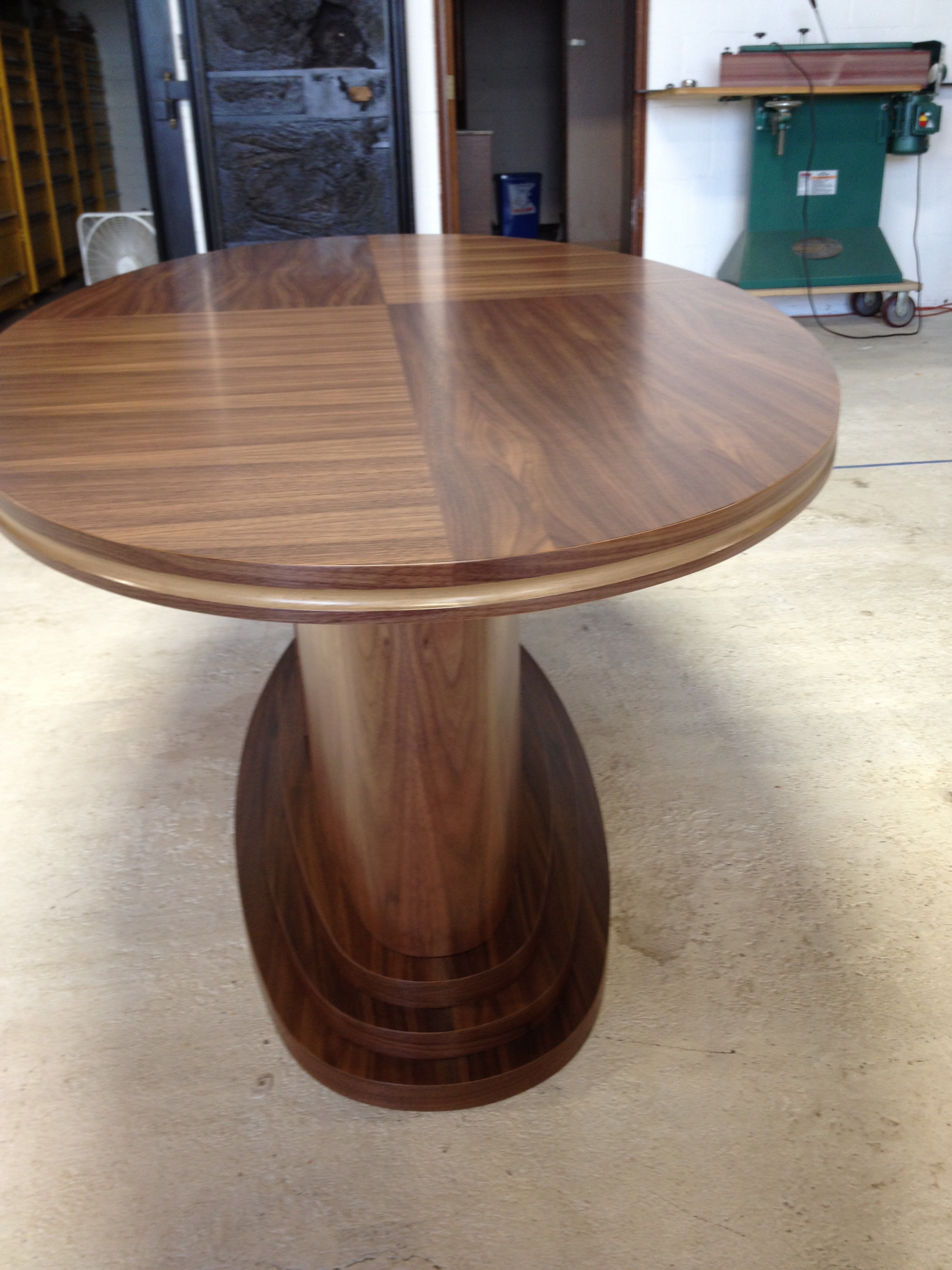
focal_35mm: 35
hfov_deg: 40.7
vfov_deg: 52.6
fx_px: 1283
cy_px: 635
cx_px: 476
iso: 50
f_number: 2.4
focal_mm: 4.28
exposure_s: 1/20
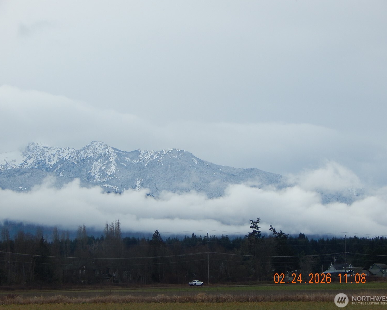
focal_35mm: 148
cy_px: 154
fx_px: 1695
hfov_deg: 13.0
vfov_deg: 10.4
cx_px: 194
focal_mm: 25.3
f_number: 4.9
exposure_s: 1/640
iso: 125
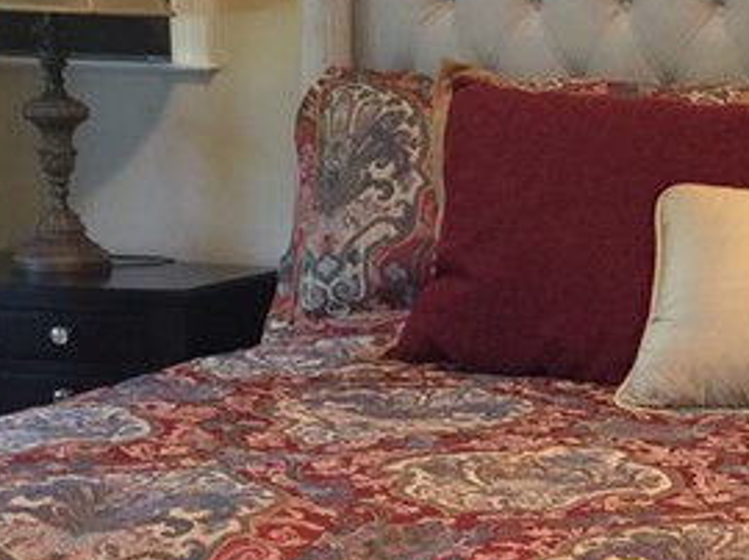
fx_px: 2378
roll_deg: -2.3
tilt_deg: -10.8
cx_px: 766
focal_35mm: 110
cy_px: 446
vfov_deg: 13.4
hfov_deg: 17.4
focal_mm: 4.15
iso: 100
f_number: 2.2
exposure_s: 1/4
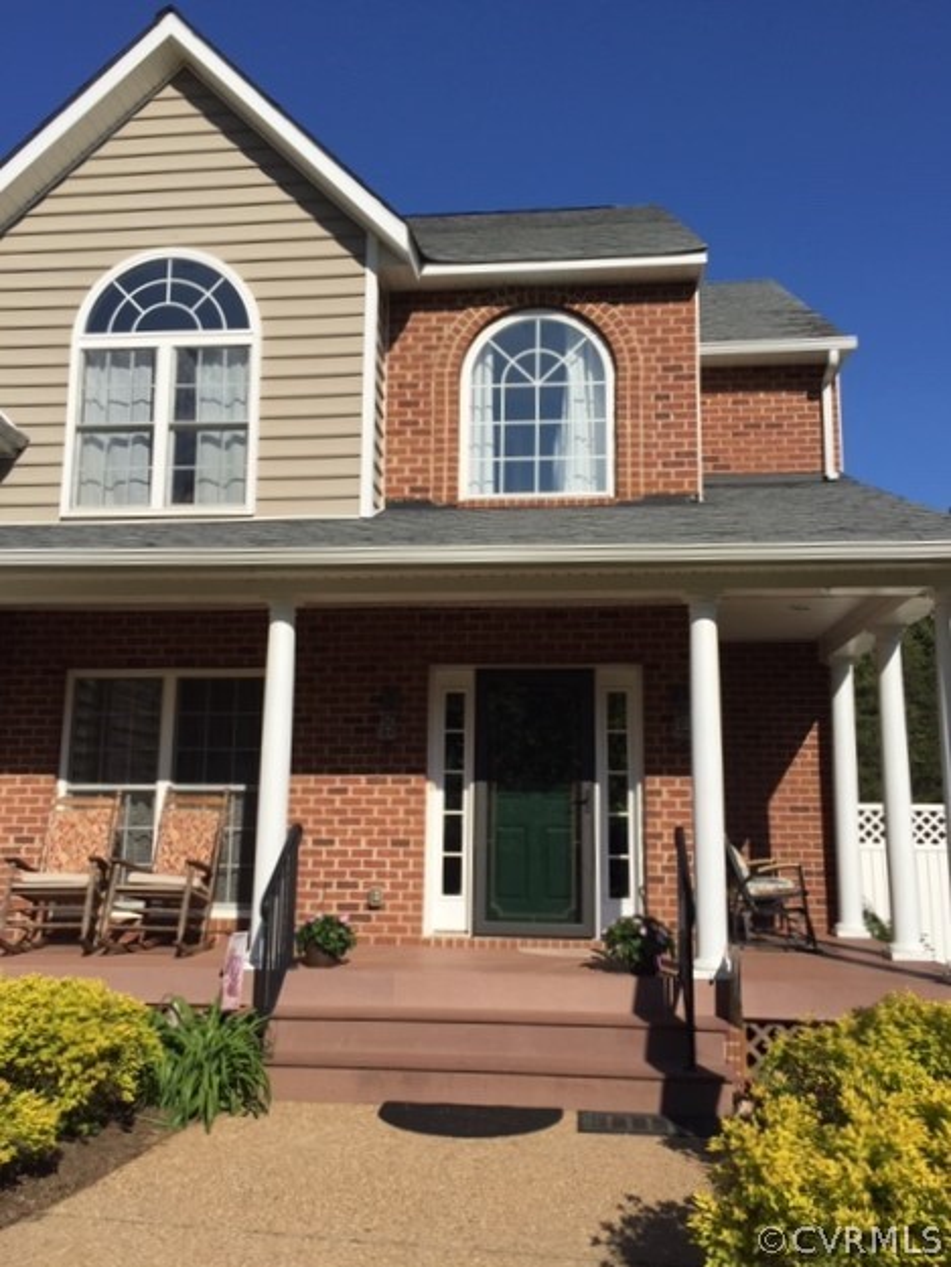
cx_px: 476
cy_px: 634
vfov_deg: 61.7
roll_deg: +0.8
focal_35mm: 29
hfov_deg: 48.2
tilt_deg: +10.1
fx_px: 1062
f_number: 2.2
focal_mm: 4.15
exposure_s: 1/3597
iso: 32
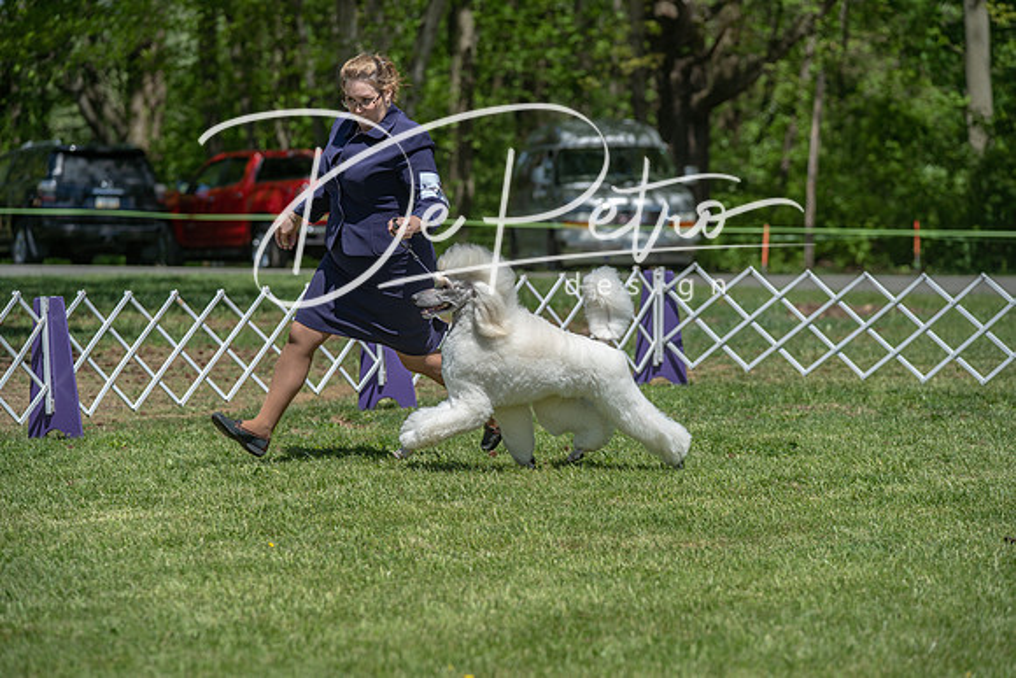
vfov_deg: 10.2
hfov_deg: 15.2
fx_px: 3811
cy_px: 339
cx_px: 508
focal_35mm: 135
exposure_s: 1/1000
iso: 200
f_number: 5
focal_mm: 135
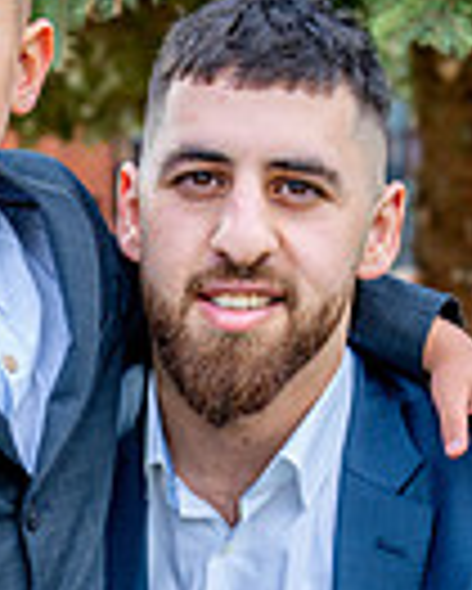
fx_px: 1744
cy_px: 576
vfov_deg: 18.7
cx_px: 153
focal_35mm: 100
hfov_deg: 15.4
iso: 320
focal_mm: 31
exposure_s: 1/800
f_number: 2.8
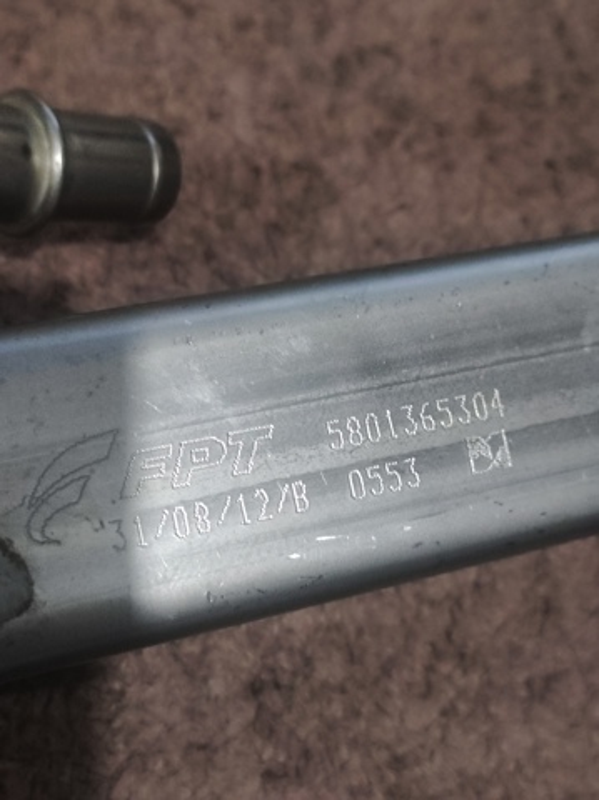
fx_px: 393
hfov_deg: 74.6
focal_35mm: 17
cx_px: 300
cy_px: 400
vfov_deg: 91.1
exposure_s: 1/33
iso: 2628
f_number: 1.79
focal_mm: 4.74
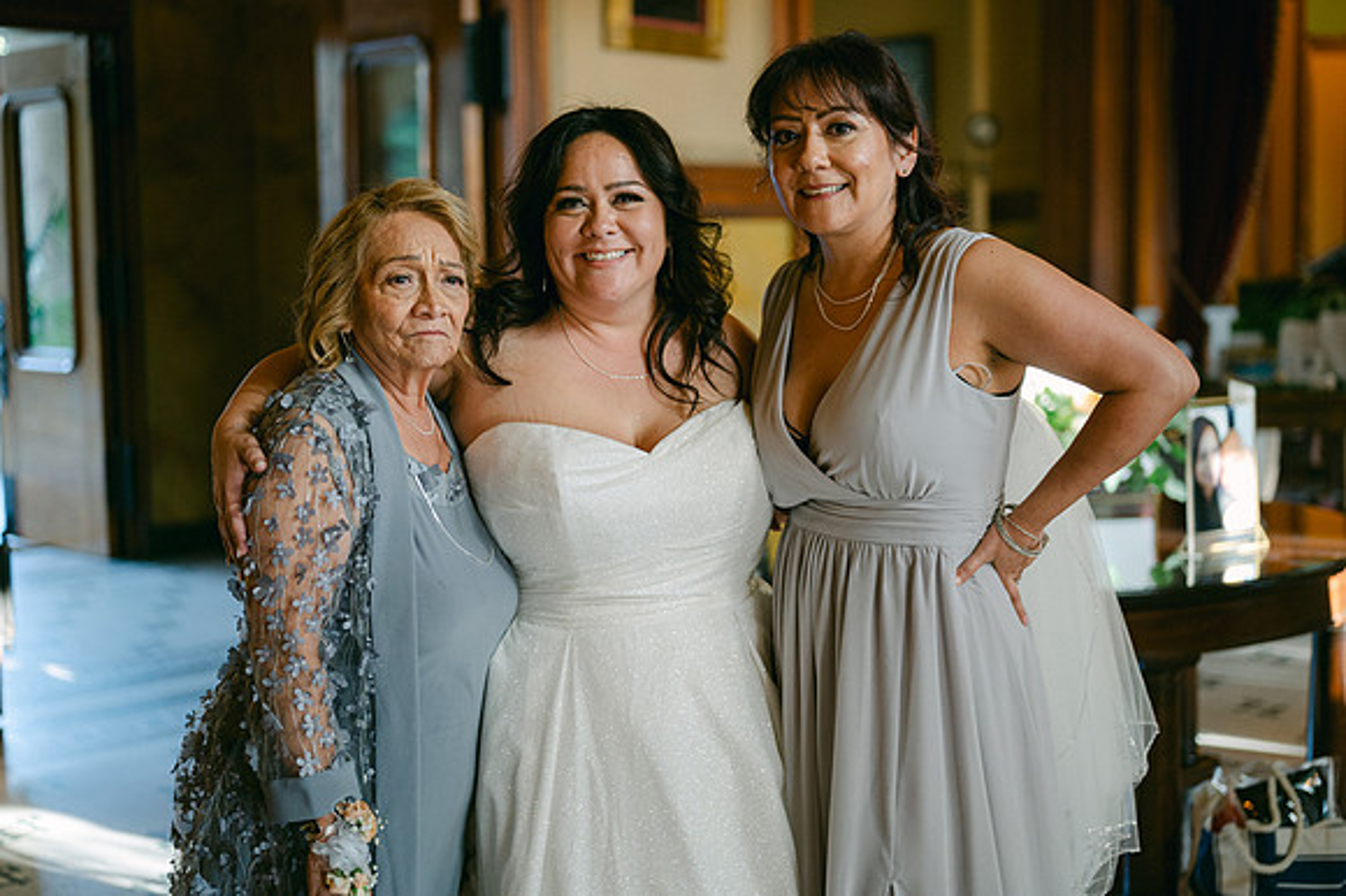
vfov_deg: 26.1
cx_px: 673
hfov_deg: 38.4
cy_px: 448
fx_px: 1932
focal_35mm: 52
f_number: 1.8
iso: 720
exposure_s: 1/125
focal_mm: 50
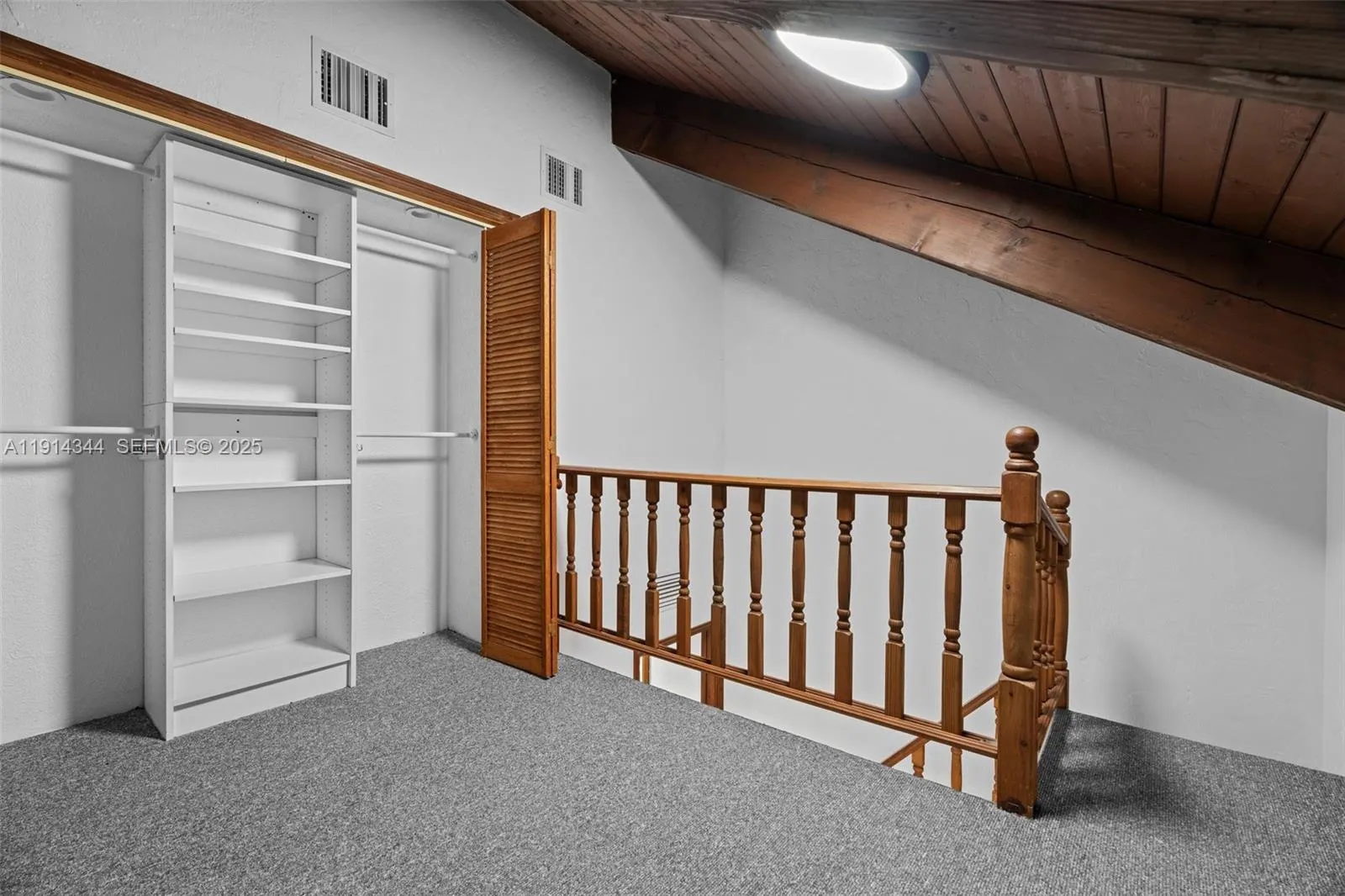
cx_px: 672
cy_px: 448
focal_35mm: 16
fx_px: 598
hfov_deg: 96.7
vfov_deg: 73.7
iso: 320
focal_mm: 16
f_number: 8
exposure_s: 2
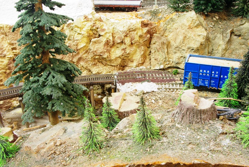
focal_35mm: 34
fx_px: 236
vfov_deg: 39.0
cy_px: 84
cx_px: 124
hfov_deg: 55.7
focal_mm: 23.13
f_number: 27
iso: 400
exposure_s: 6
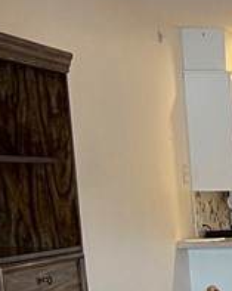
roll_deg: +0.4
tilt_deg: -9.3
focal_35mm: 132
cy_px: 388
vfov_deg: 14.0
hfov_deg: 10.1
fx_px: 1136
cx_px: 567
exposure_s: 1/60
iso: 100
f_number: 1.5
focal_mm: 5.7
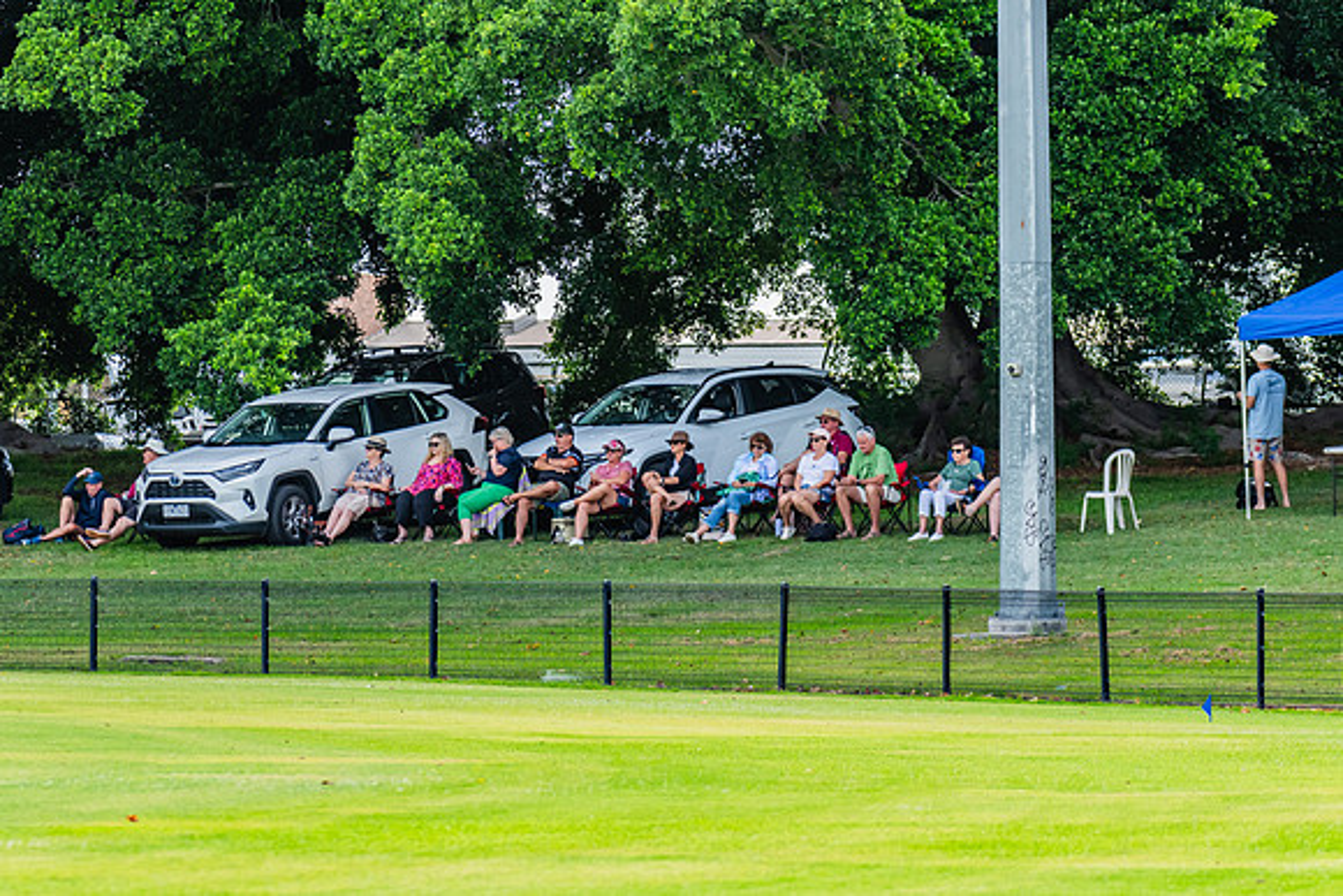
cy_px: 448
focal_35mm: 261
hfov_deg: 7.9
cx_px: 672
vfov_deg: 5.3
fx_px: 9740
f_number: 7.1
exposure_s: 1/800
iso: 800
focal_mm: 240
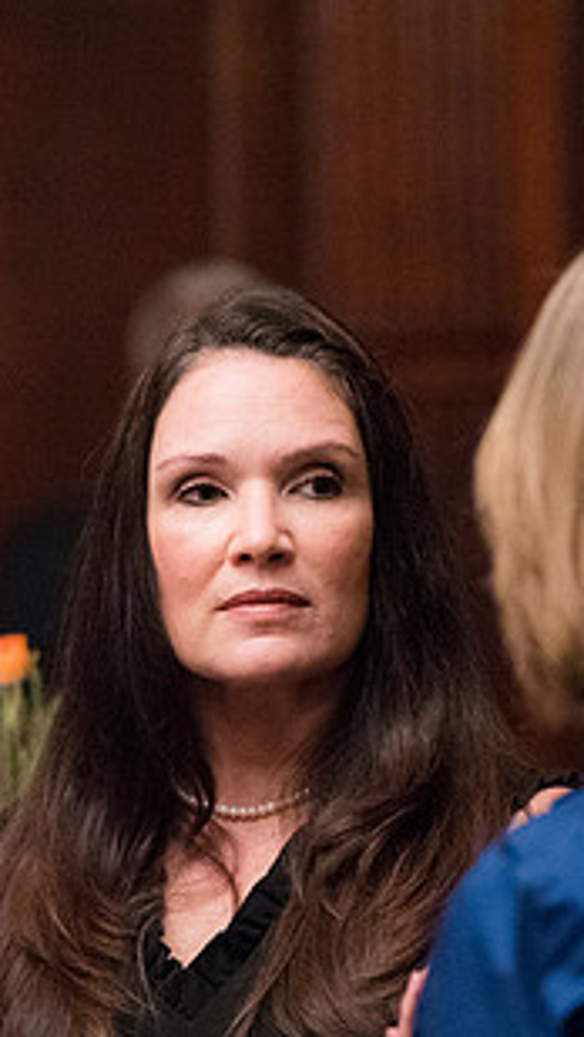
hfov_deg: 5.3
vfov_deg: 9.5
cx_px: 329
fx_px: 6272
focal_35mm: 228
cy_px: 586
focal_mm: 116
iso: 4500
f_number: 2.8
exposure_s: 1/125
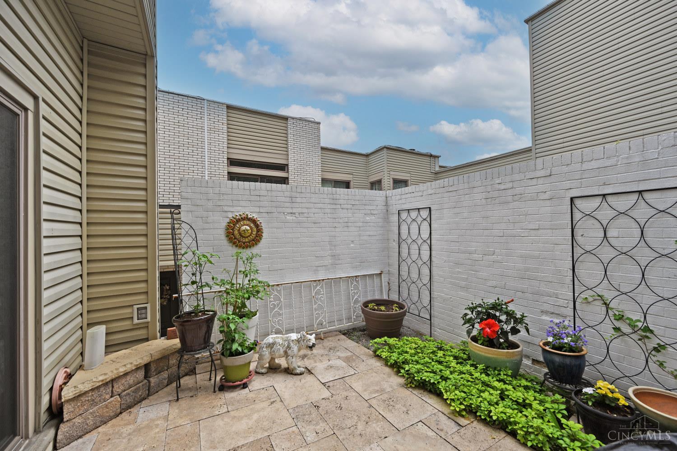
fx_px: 263
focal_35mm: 14
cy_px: 226
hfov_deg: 104.3
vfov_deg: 81.2
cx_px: 338
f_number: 6.3
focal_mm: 14
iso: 100
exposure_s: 1/320
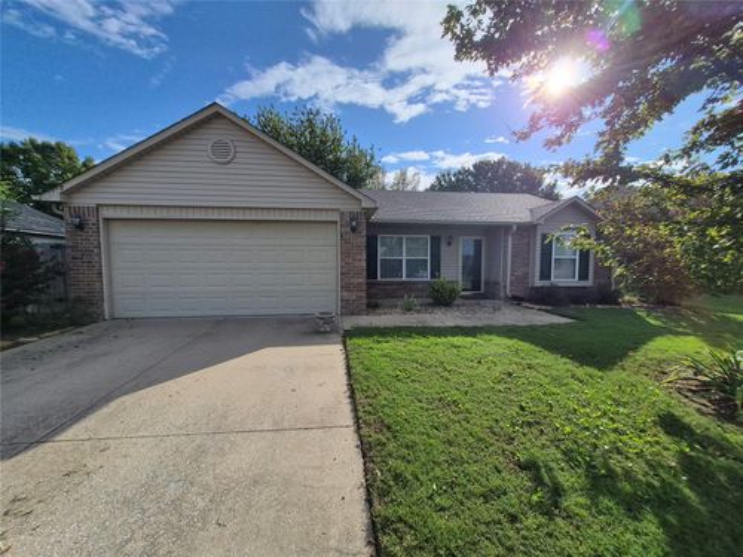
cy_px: 278
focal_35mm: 13
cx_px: 372
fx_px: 279
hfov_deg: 106.2
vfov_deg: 89.9
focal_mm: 1.74
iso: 40
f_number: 2.2
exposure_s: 1/3240
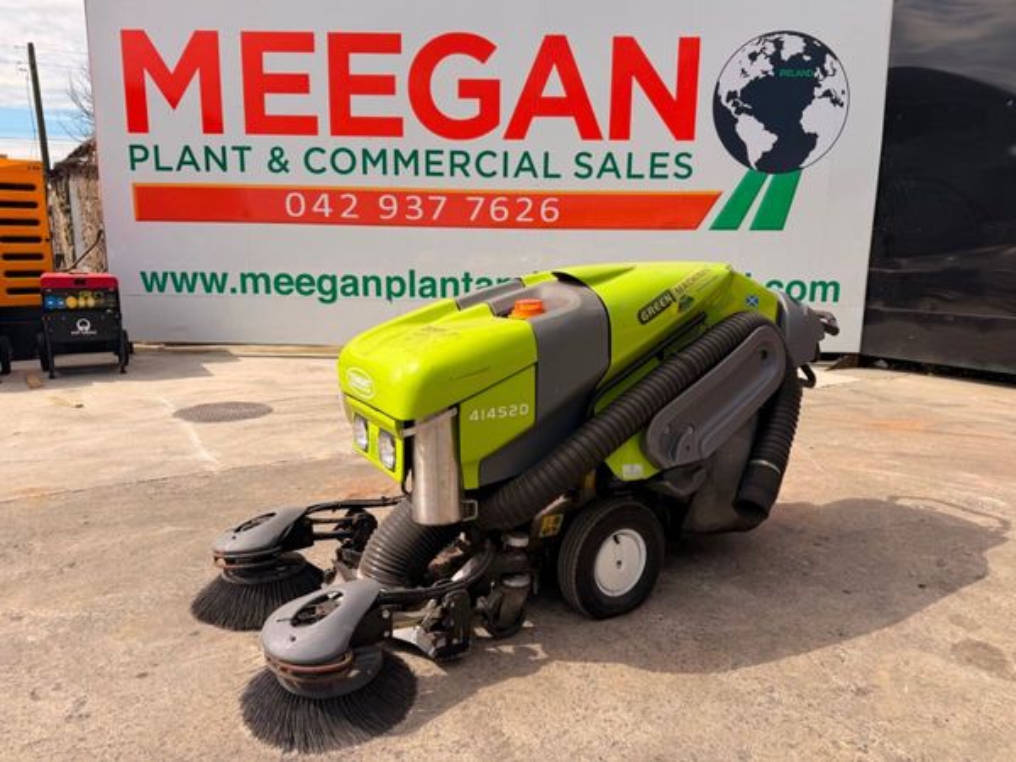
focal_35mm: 24
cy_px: 381
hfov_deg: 71.6
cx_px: 508
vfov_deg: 56.8
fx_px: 704
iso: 80
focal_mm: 6.76
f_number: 1.78
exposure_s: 1/5714
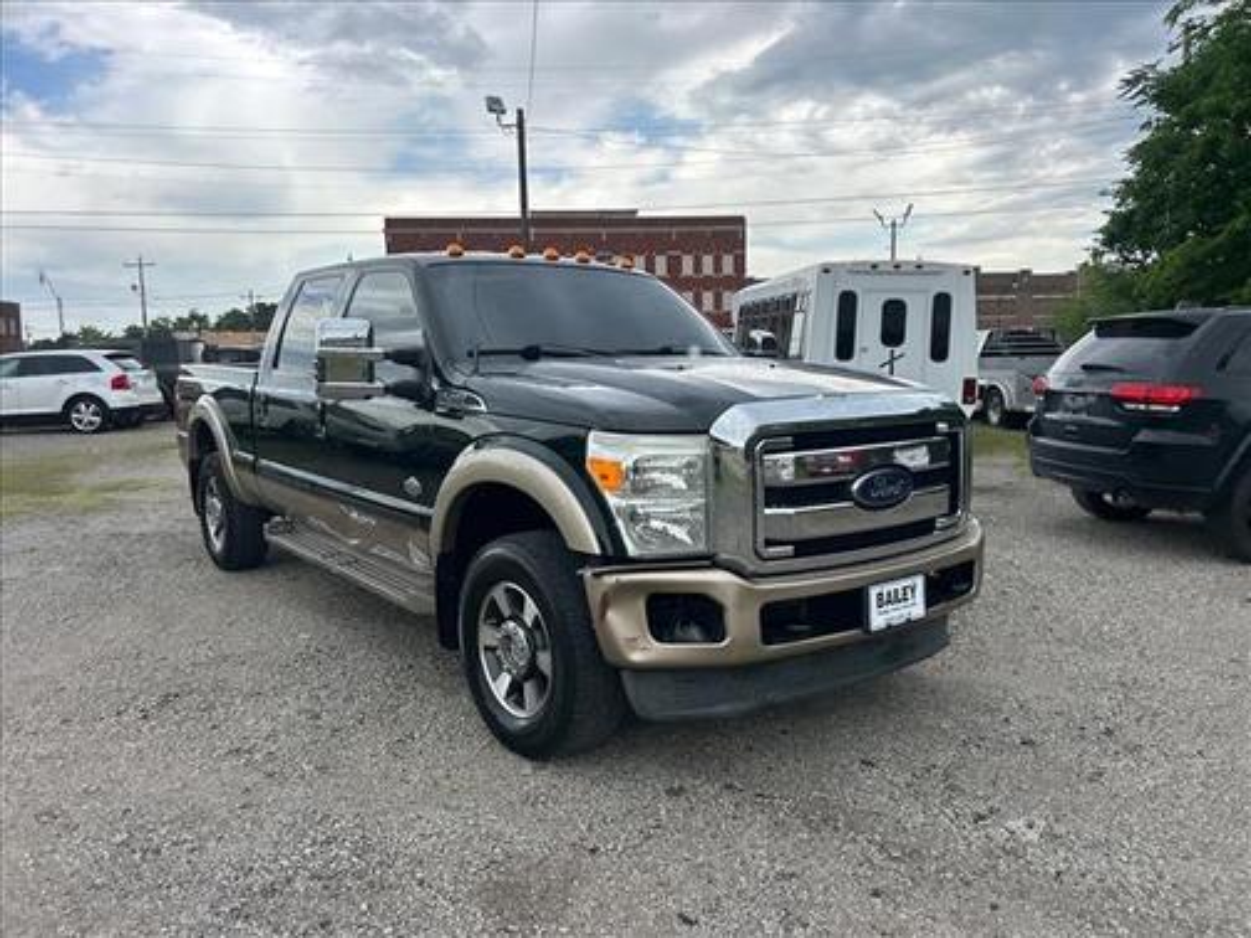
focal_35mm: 26
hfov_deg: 67.3
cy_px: 469
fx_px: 940
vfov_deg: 53.1
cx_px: 626
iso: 50
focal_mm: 5.7
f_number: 1.5
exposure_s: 1/1934
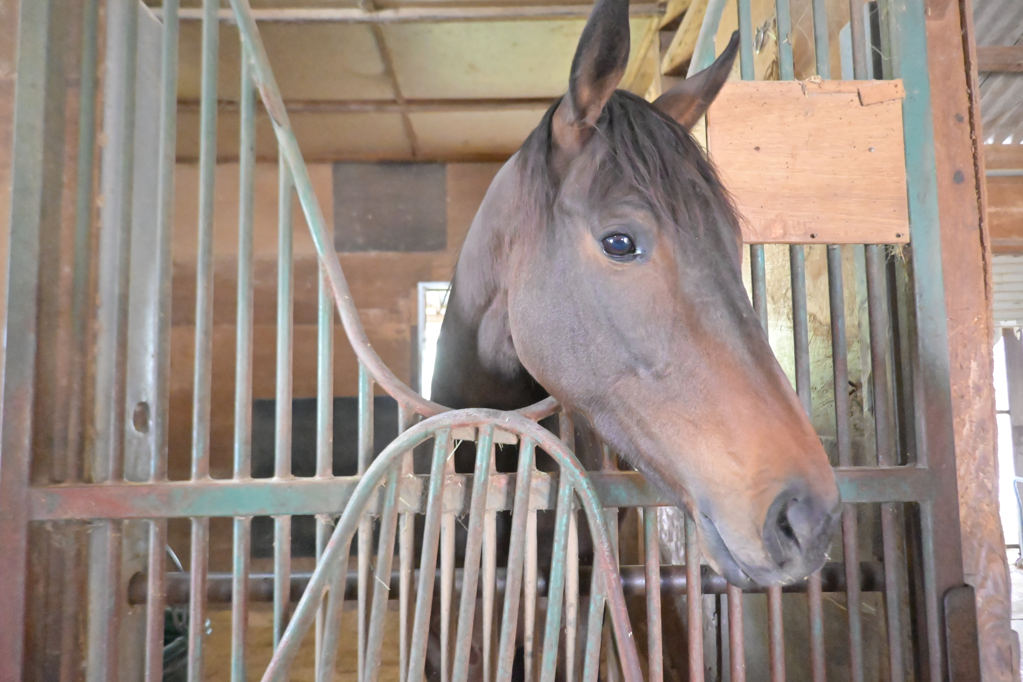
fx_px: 682
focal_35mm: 24
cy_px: 341
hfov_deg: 73.7
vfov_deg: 53.1
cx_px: 512
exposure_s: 1/250
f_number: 3.5
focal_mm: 16
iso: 12800
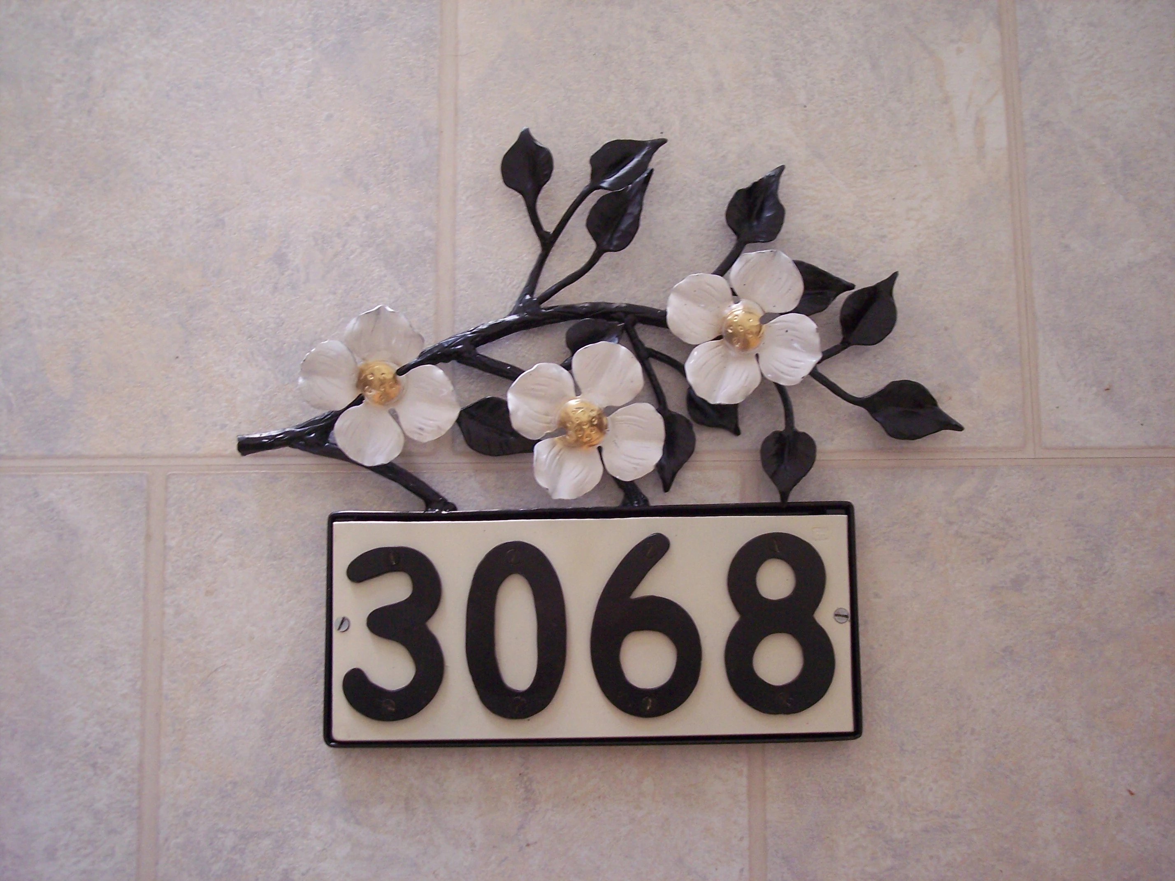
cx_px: 588
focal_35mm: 39
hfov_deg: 47.9
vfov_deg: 36.8
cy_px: 440
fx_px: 1324
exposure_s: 1/20
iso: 200
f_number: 3.4
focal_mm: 8
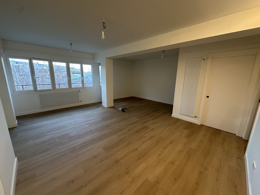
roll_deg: -1.0
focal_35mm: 14
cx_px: 130
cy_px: 98
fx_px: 105
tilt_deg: -10.9
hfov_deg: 102.1
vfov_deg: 85.7
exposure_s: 1/60
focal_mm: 2.22
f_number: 2.2
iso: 320
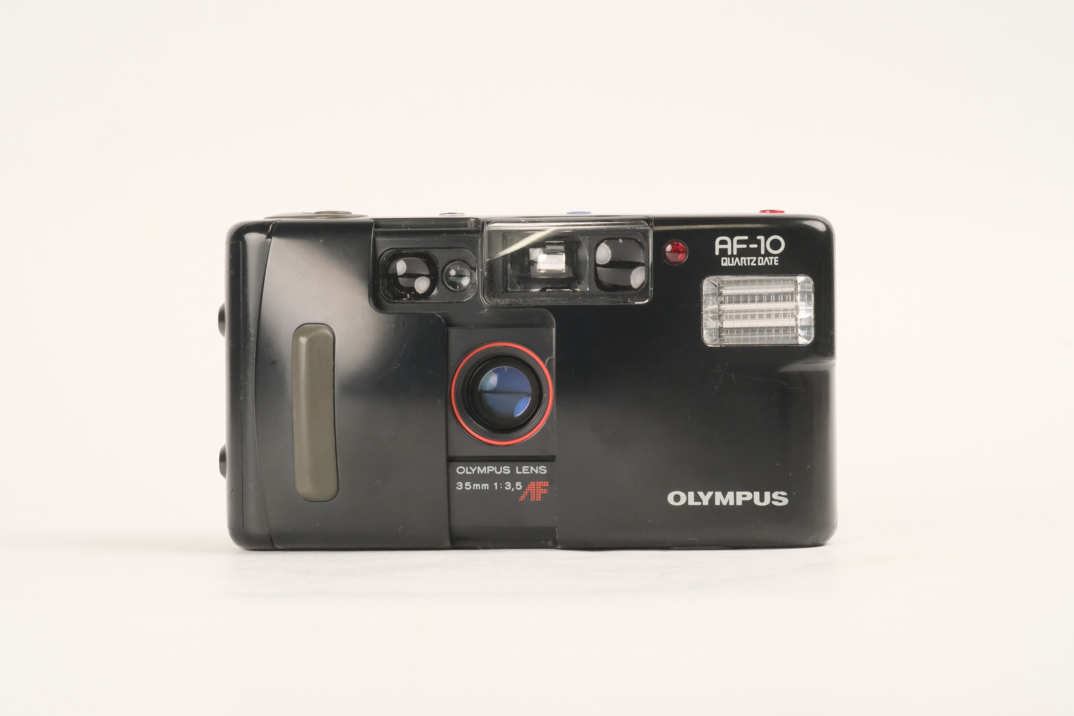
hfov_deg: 22.6
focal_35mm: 90
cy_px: 358
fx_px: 2685
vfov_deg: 15.2
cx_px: 537
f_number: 14
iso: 3200
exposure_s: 1/60
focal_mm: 60
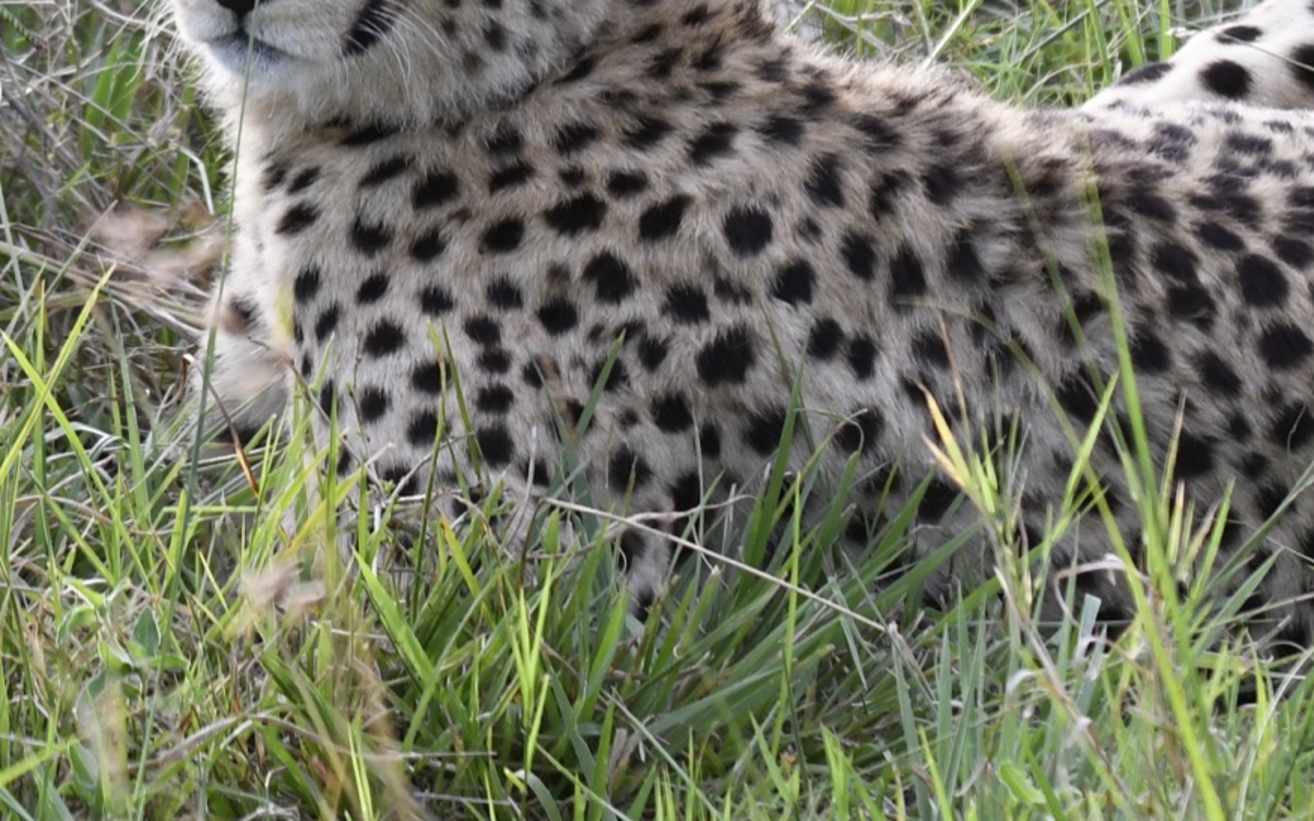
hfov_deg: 3.1
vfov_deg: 2.0
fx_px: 24031
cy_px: -141
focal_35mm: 671
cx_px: 841
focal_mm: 150
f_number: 5
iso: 1000
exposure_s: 1/1600
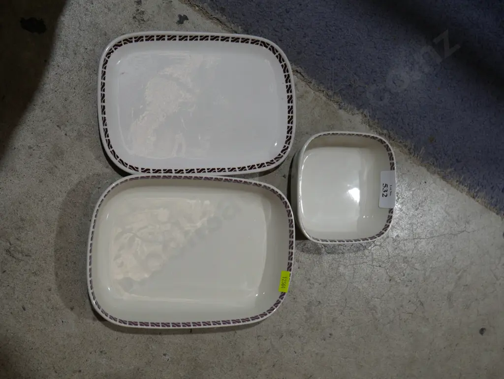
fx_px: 583
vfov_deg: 36.0
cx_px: 252
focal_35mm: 40
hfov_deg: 46.8
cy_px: 190
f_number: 4.5
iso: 200
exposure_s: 1/100
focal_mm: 20
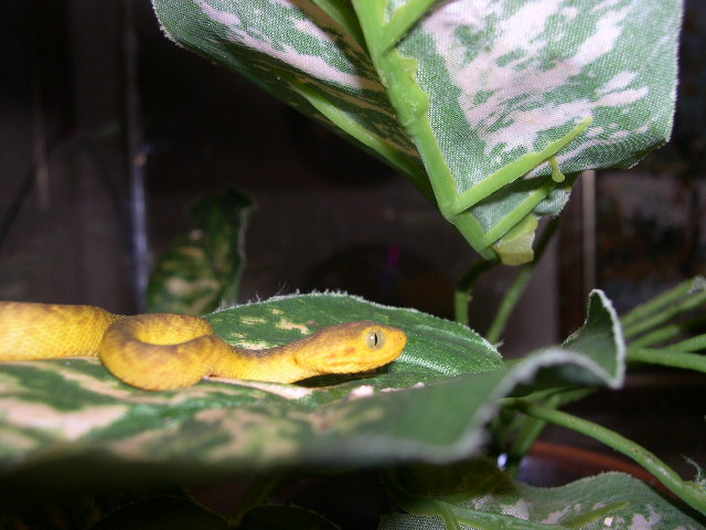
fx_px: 857
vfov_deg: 34.3
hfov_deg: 44.8
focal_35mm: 42
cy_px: 265
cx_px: 353
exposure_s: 1/60
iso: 100
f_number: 8
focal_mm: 9
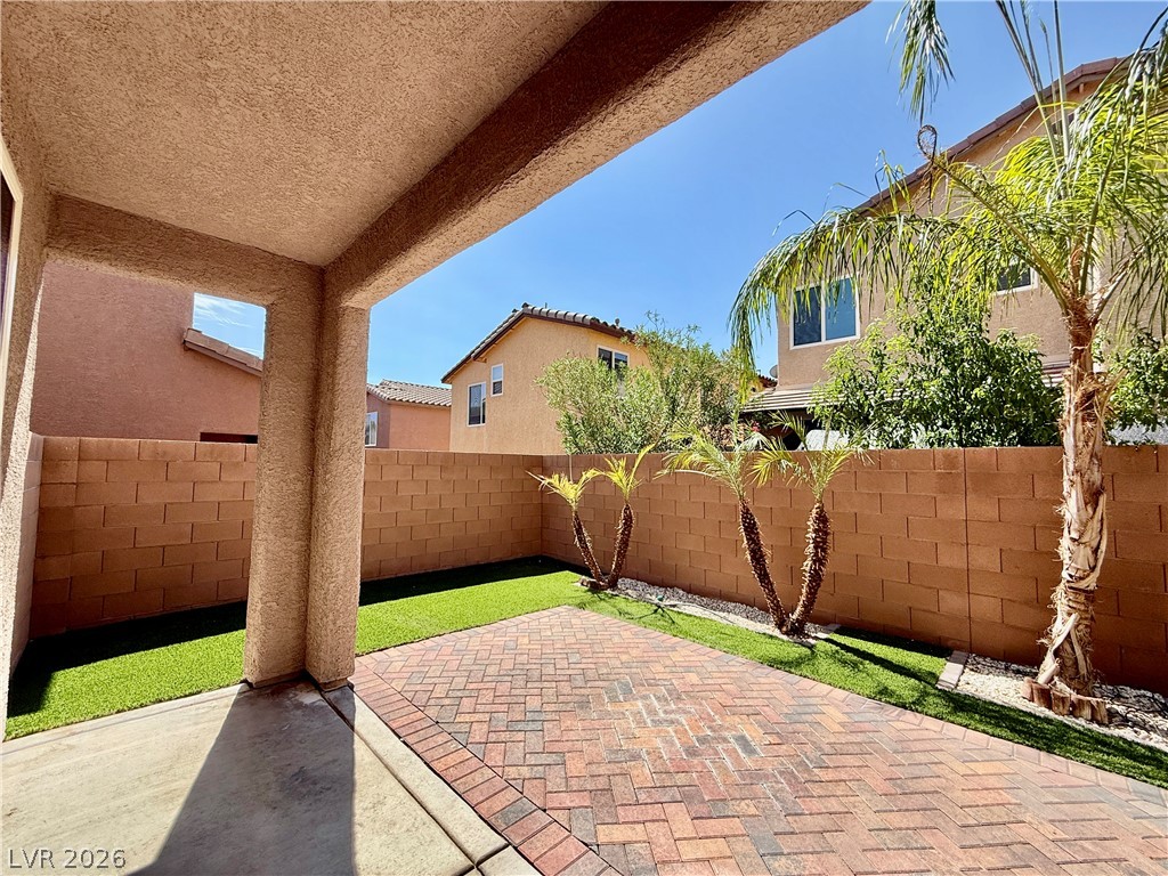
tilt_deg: +4.5
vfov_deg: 85.7
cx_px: 584
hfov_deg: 102.1
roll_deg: -0.9
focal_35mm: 14
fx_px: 472
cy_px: 438
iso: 50
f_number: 2.2
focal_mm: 2.22
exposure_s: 1/1431
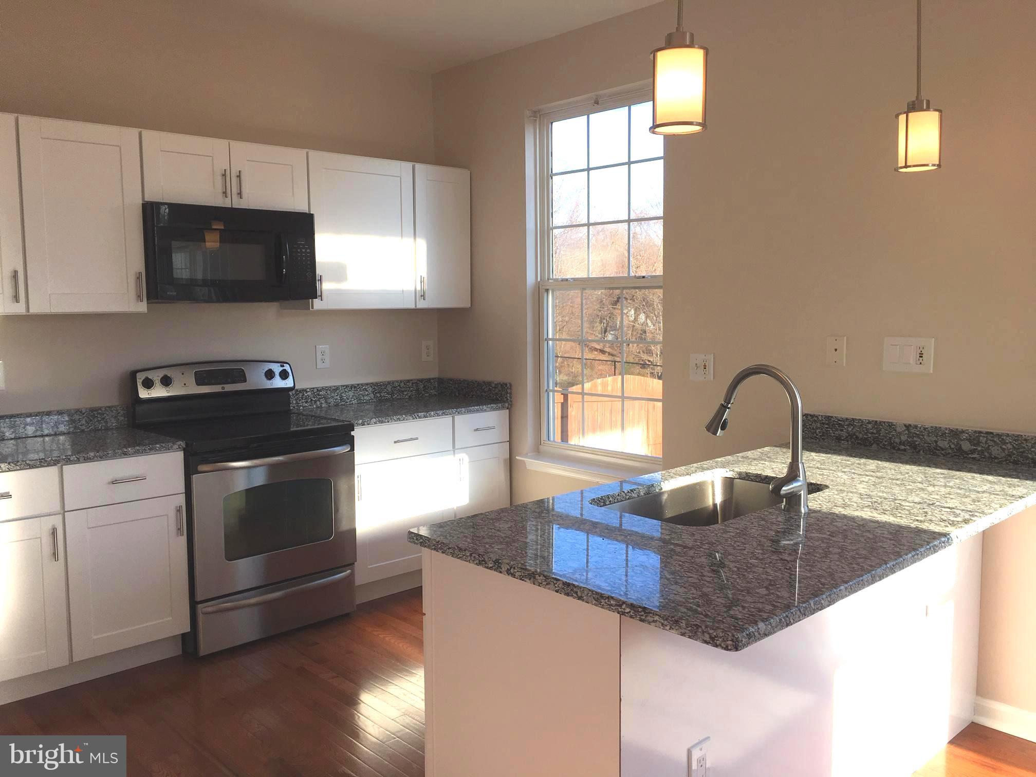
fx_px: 868
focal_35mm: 29
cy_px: 388
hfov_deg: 61.7
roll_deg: -0.1
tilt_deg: -5.5
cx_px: 518
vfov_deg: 48.2
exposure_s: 1/254
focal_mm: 4.15
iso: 25
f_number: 2.2
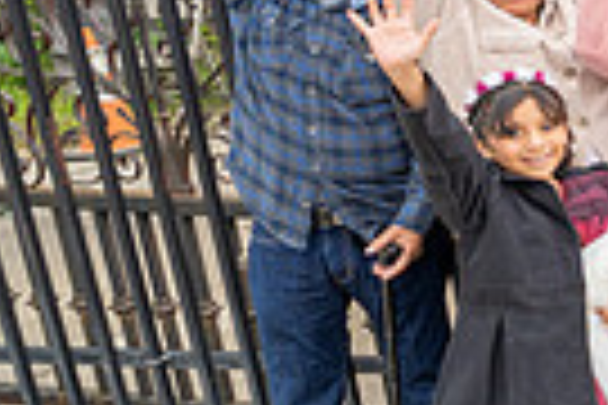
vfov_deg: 22.2
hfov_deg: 19.4
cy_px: 61
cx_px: 1207
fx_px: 1013
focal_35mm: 60
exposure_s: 1/125
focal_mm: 14
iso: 200
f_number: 4.5
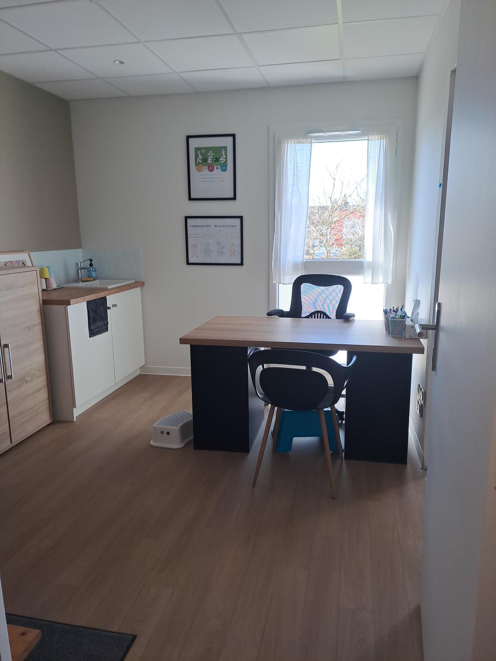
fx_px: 478
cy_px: 330
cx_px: 248
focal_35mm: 25
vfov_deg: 69.4
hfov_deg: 54.9
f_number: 1.8
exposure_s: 1/129
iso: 32
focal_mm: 4.65
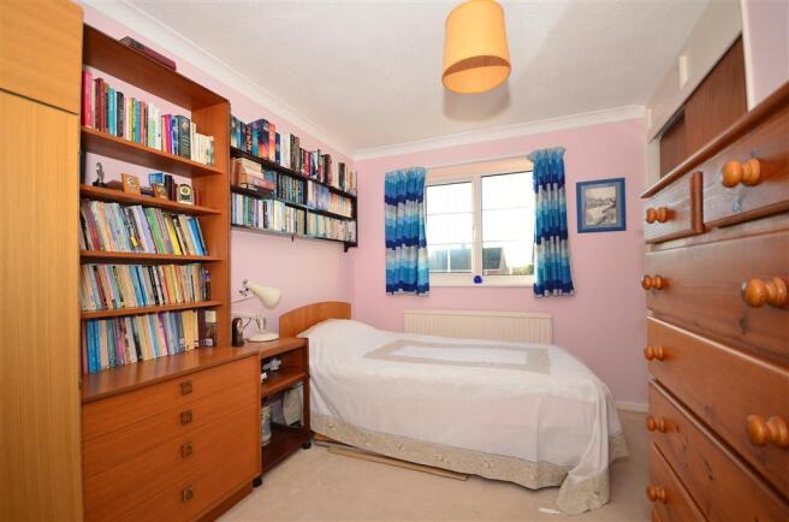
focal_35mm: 15
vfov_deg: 77.0
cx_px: 394
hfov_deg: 100.5
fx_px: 328
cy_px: 261
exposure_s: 1/60
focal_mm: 10
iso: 200
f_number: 4.5
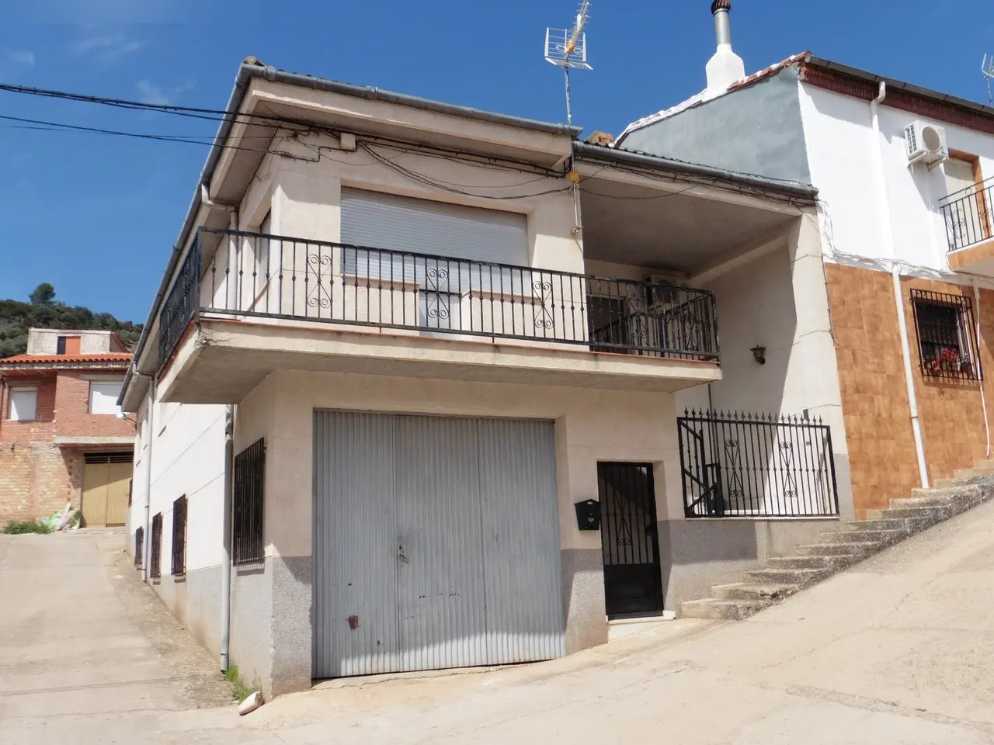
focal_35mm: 30
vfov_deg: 46.8
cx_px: 497
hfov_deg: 60.0
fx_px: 861
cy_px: 372
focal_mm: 5.4
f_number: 4.5
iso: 100
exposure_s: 1/1250
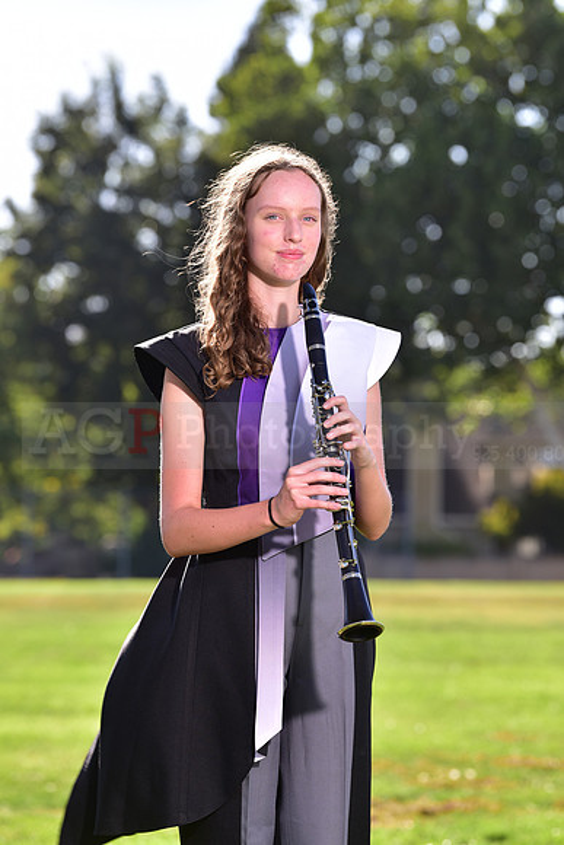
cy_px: 422
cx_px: 282
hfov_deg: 8.3
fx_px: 3875
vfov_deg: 12.4
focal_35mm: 165
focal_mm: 165
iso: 100
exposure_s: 1/200
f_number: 5.6
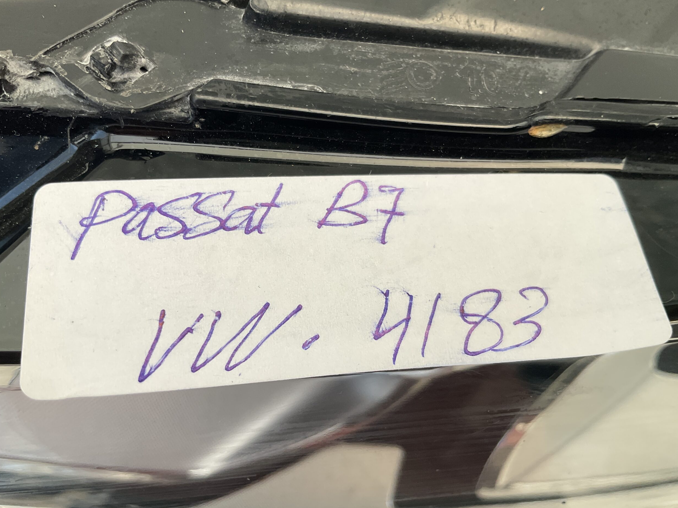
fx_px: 588
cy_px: 252
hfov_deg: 60.0
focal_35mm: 30
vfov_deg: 46.8
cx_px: 343
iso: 16
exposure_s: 1/574
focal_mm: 3
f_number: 1.8
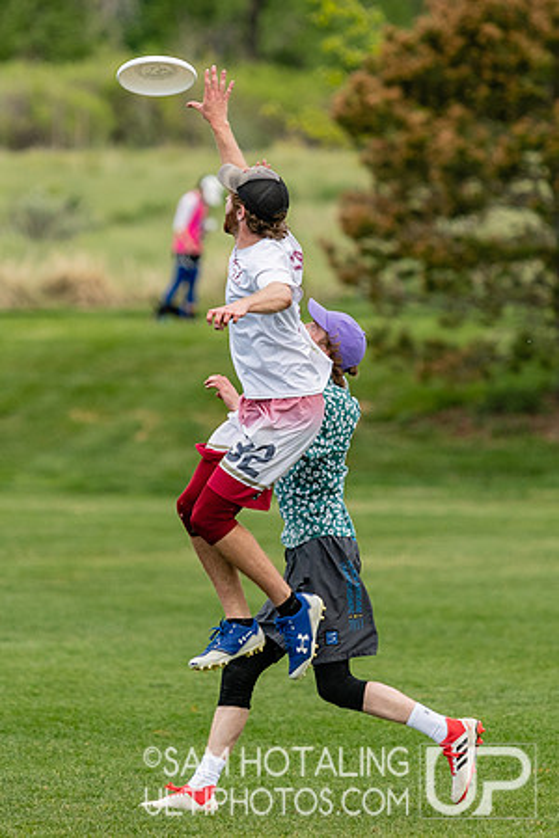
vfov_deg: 3.7
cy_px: 374
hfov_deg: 2.4
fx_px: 13078
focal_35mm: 562
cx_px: 304
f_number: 2.8
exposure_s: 1/2000
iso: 100
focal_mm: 200
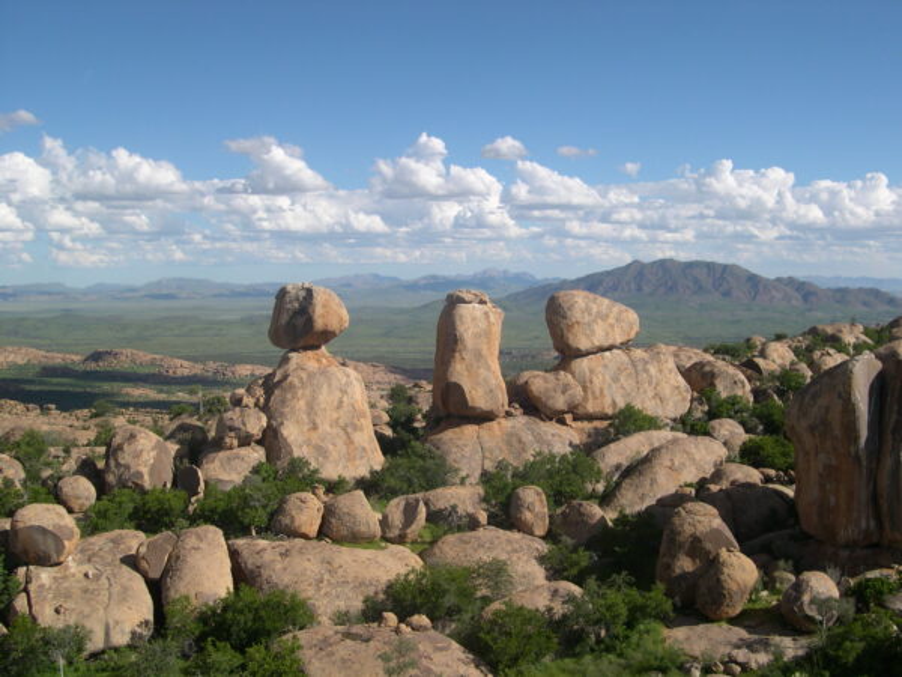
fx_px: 990
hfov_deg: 49.0
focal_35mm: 38
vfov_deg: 37.7
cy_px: 338
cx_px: 451
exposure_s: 1/247
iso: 100
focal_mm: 8
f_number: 7.6
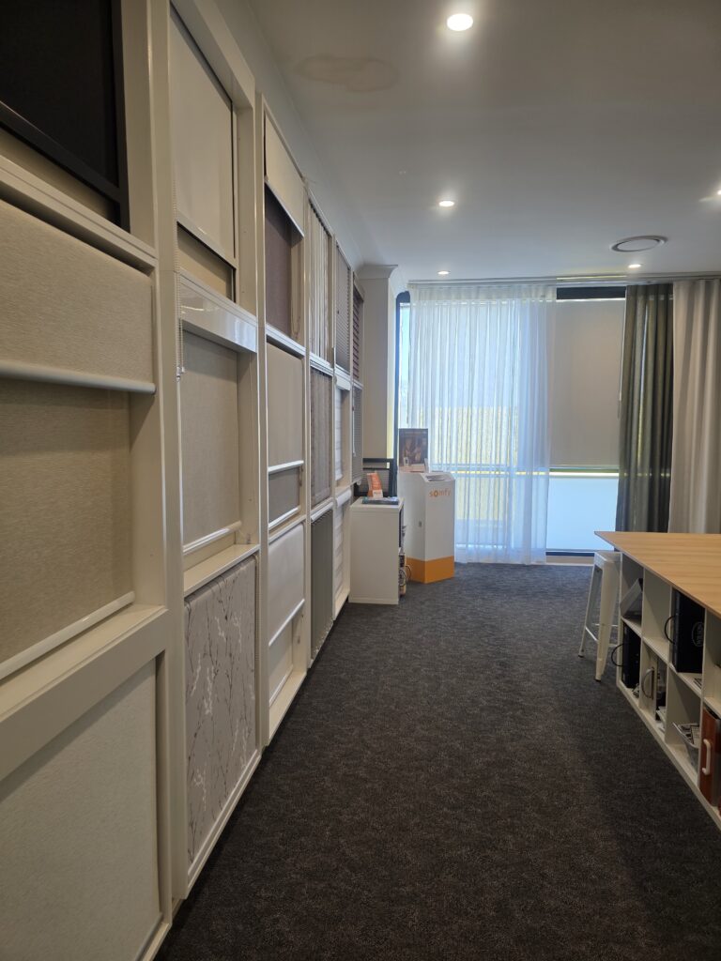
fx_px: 639
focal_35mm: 23
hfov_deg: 58.9
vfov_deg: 73.9
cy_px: 480
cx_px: 360
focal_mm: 6.3
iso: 80
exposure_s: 1/100
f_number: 1.7
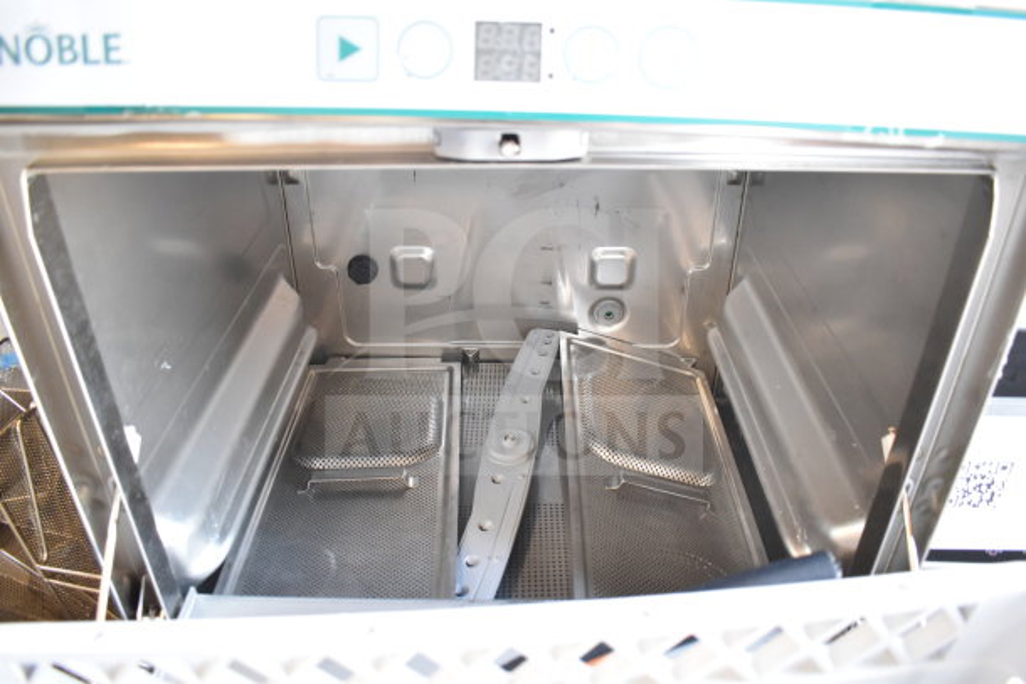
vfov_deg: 48.0
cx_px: 513
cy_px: 342
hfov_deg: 67.4
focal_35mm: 27
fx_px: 770
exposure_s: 1/30
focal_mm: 18
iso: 1250
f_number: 3.5
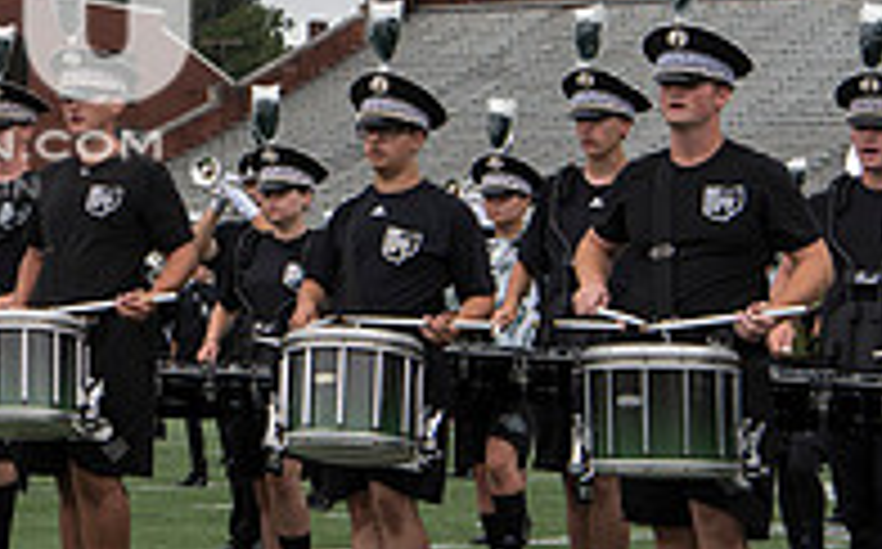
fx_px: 3481
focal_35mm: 145
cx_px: -148
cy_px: -16
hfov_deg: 14.0
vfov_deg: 9.0
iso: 640
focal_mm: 48
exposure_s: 1/1600
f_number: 5.6
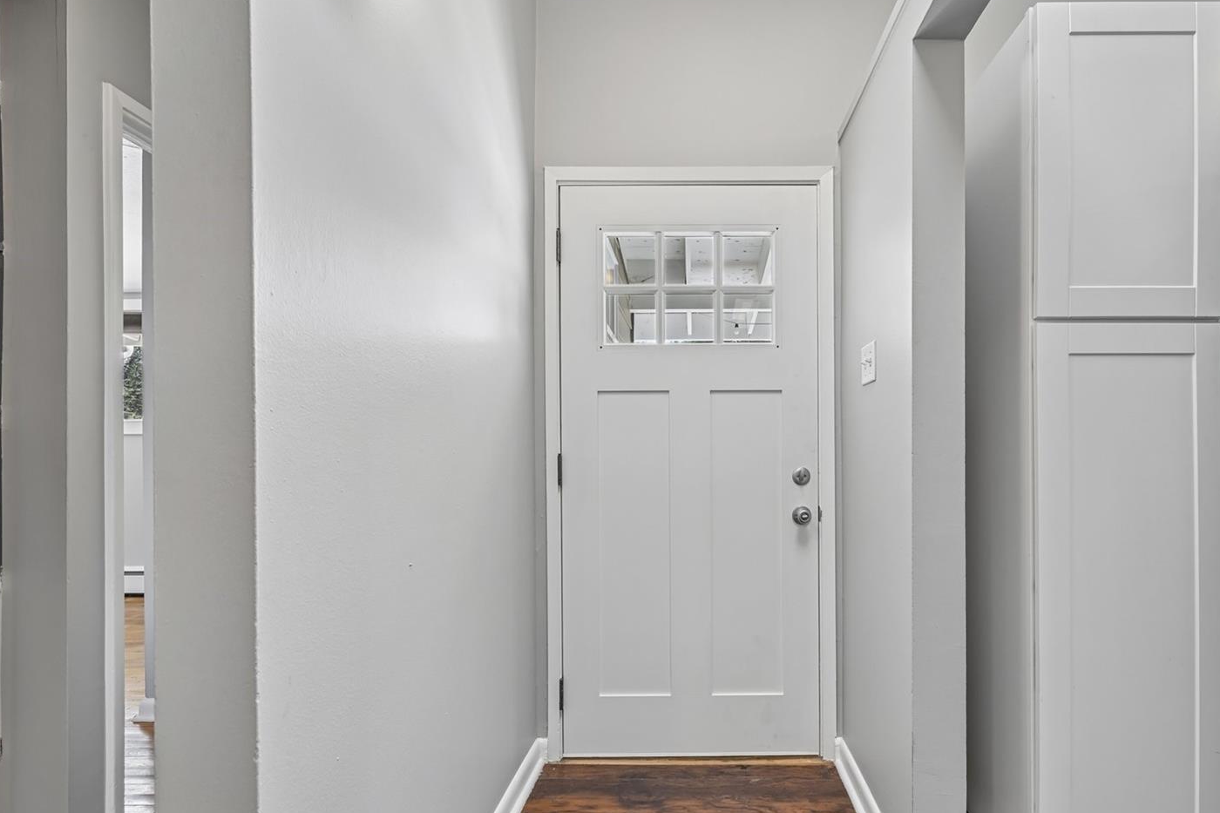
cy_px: 451
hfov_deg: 96.2
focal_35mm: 16
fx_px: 542
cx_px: 688
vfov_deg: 73.5
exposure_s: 1/13
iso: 400
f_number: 10
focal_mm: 14
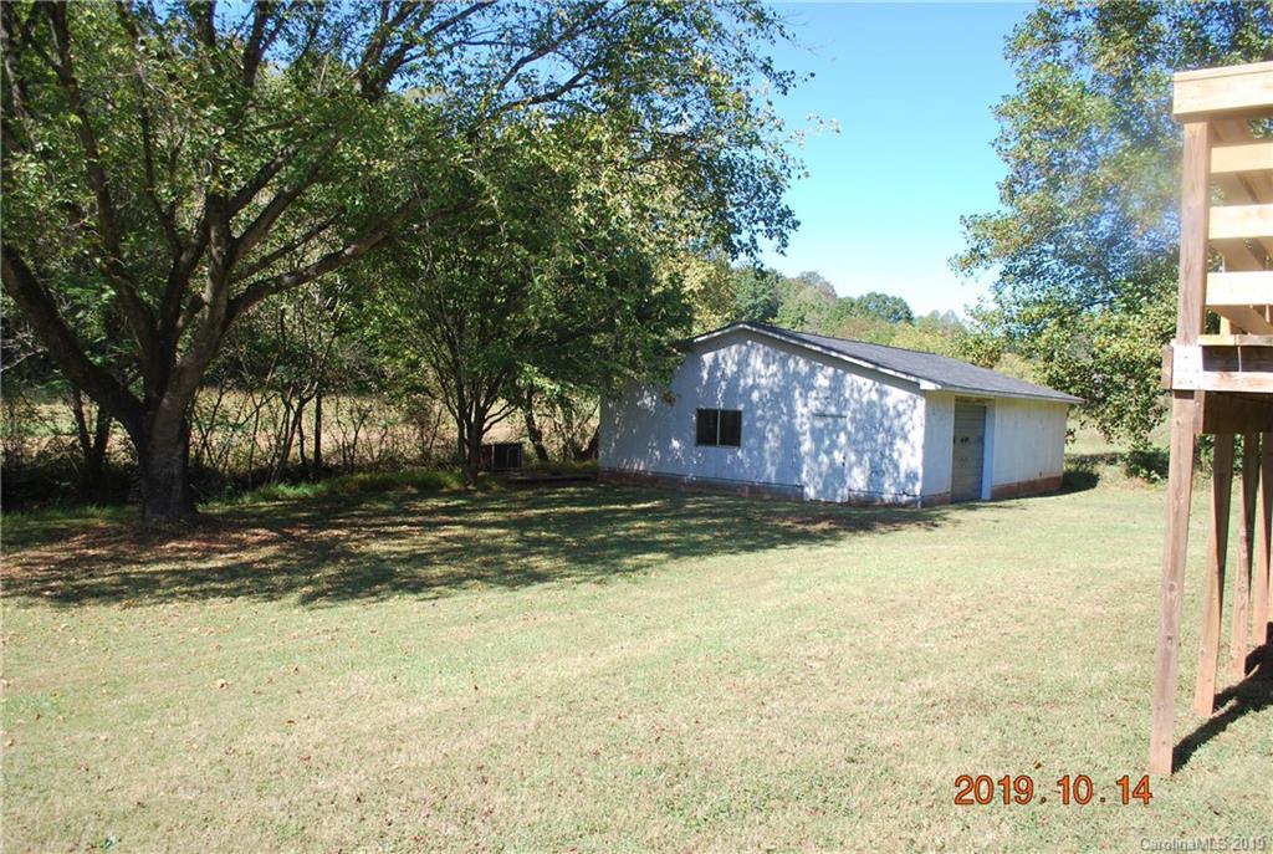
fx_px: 957
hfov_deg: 67.3
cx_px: 636
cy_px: 427
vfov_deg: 48.1
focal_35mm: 27
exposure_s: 1/160
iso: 100
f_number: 6.3
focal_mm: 18
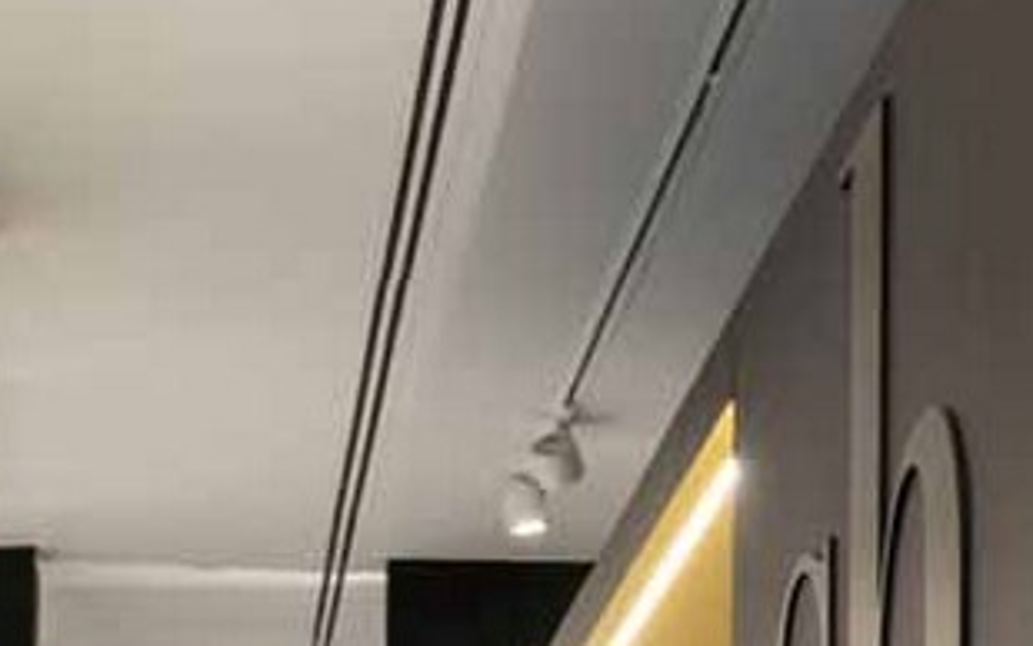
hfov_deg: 15.6
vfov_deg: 9.2
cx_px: 210
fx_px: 3746
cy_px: 1329
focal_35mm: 133
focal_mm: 30
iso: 200
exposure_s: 1/1.25
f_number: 18
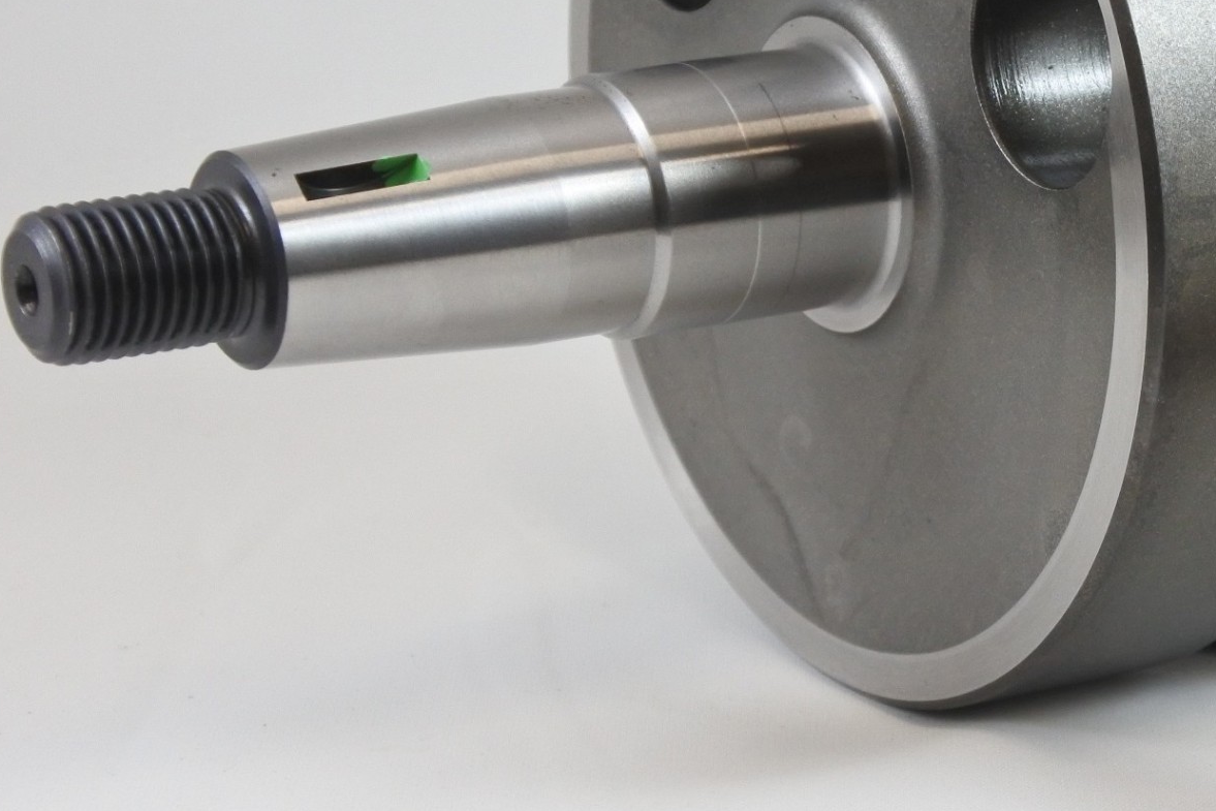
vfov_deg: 10.8
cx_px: 1050
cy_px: 289
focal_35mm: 127
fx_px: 4290
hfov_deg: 16.0
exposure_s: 1/125
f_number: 5
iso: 640
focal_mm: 23.1
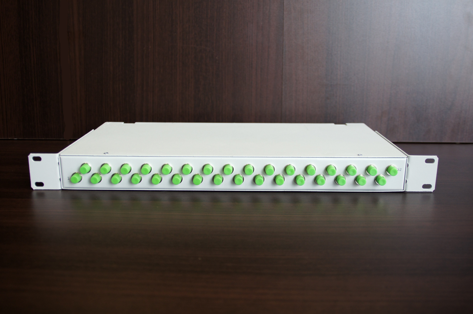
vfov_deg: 36.8
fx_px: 472
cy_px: 157
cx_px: 236
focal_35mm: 36
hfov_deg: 53.2
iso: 160
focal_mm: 24
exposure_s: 1/40
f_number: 3.5
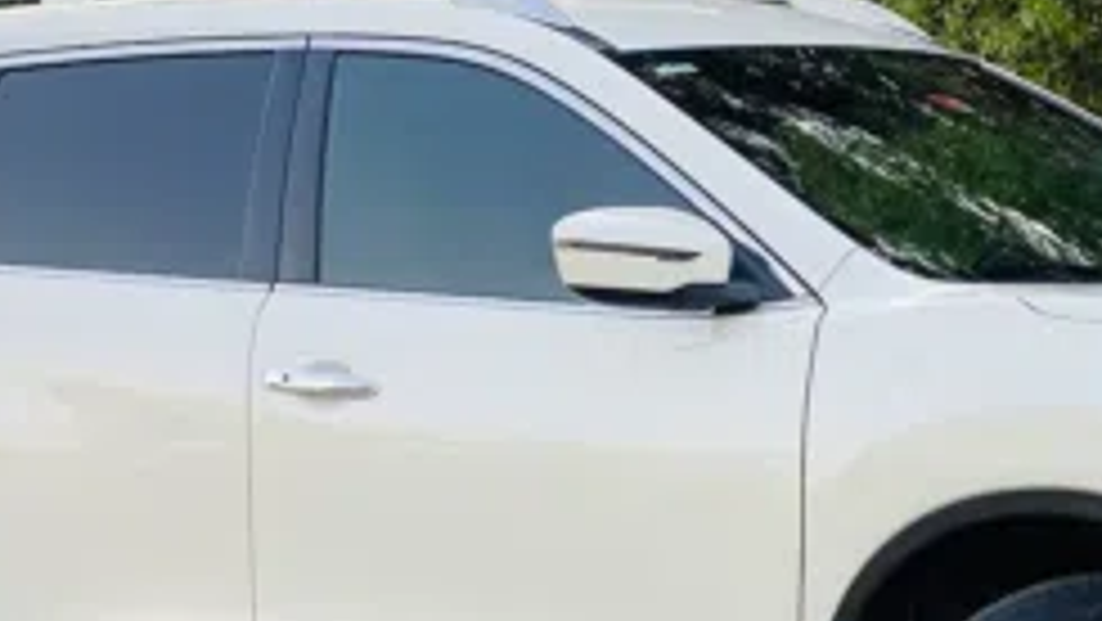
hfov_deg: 14.5
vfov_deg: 8.2
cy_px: 657
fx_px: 4326
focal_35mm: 148
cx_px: 801
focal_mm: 6
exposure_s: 1/145
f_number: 2
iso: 20
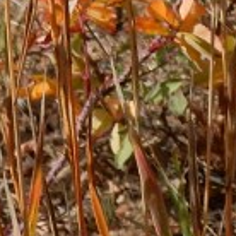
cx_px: 534
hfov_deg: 7.1
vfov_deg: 7.1
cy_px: 527
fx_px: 1820
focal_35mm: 236
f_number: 4
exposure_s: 1/1250
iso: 125
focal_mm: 6.4
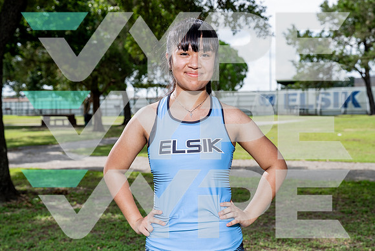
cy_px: 126
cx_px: 188
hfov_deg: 33.7
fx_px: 619
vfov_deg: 22.9
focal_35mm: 59
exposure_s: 1/250
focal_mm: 54
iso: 100
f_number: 5.6
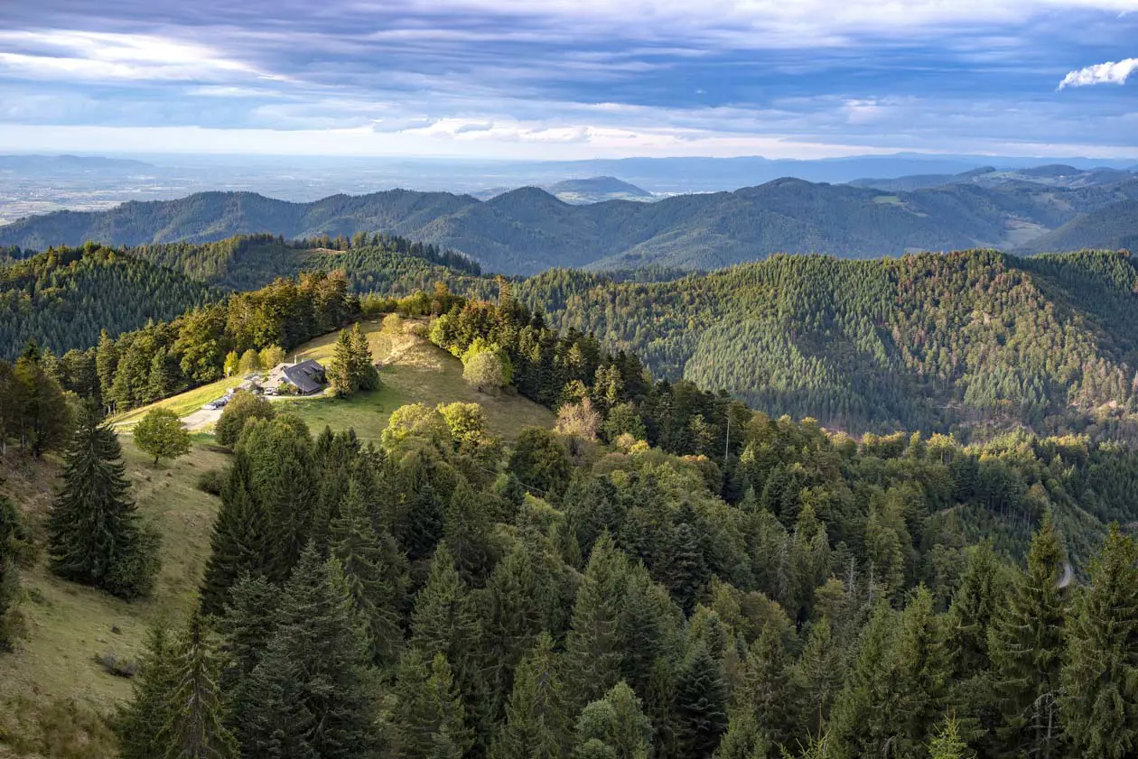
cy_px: 380
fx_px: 1581
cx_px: 569
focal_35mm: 50
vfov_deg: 27.0
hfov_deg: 39.6
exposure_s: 1/100
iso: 200
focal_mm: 50
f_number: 6.3
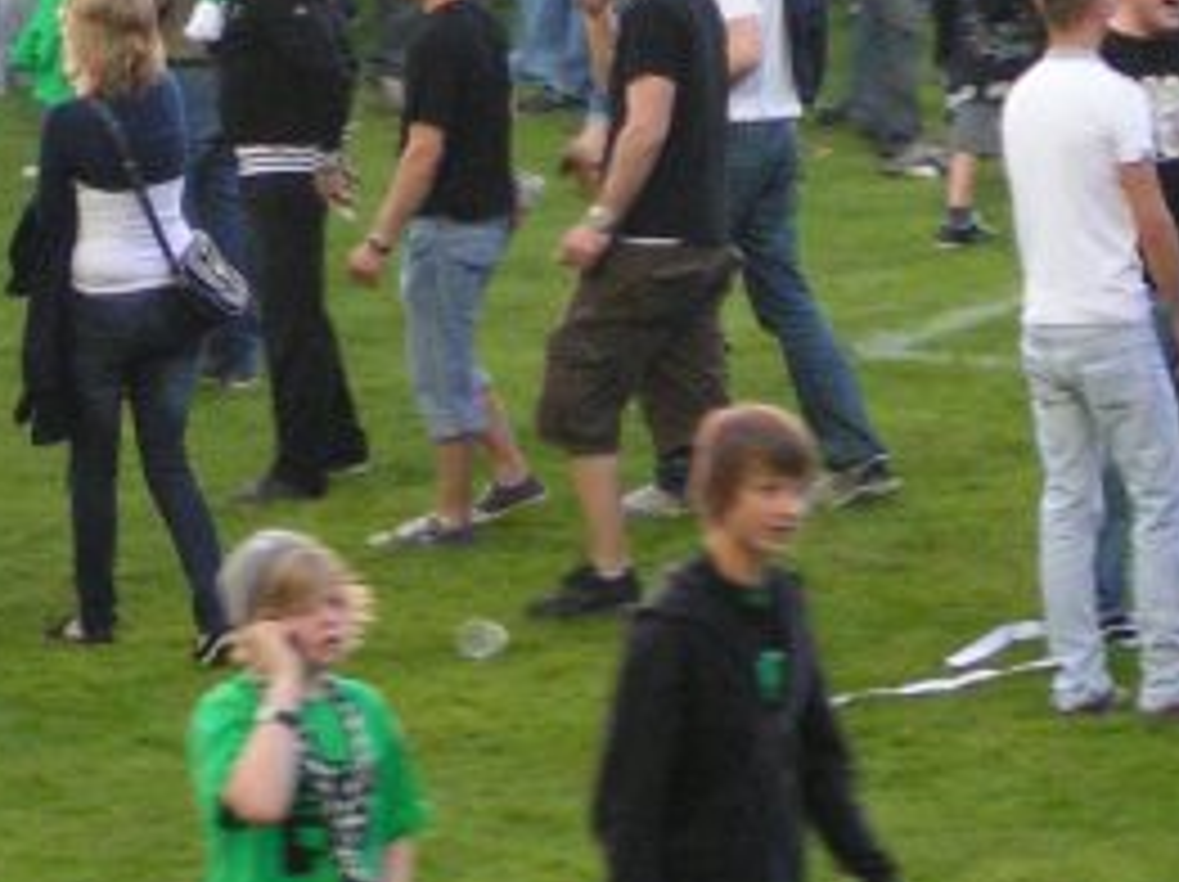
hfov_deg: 6.0
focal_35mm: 330
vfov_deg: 4.5
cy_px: -436
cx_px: 400
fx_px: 11229
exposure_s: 1/60
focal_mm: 16.6
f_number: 3.5
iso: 200
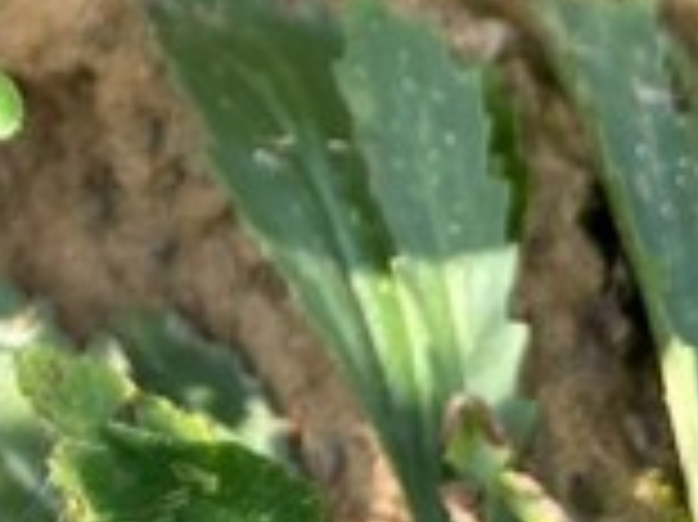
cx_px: -504
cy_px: -626
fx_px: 2700
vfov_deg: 10.0
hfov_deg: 13.4
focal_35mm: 134
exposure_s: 1/416
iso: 50
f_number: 1.6
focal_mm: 5.96
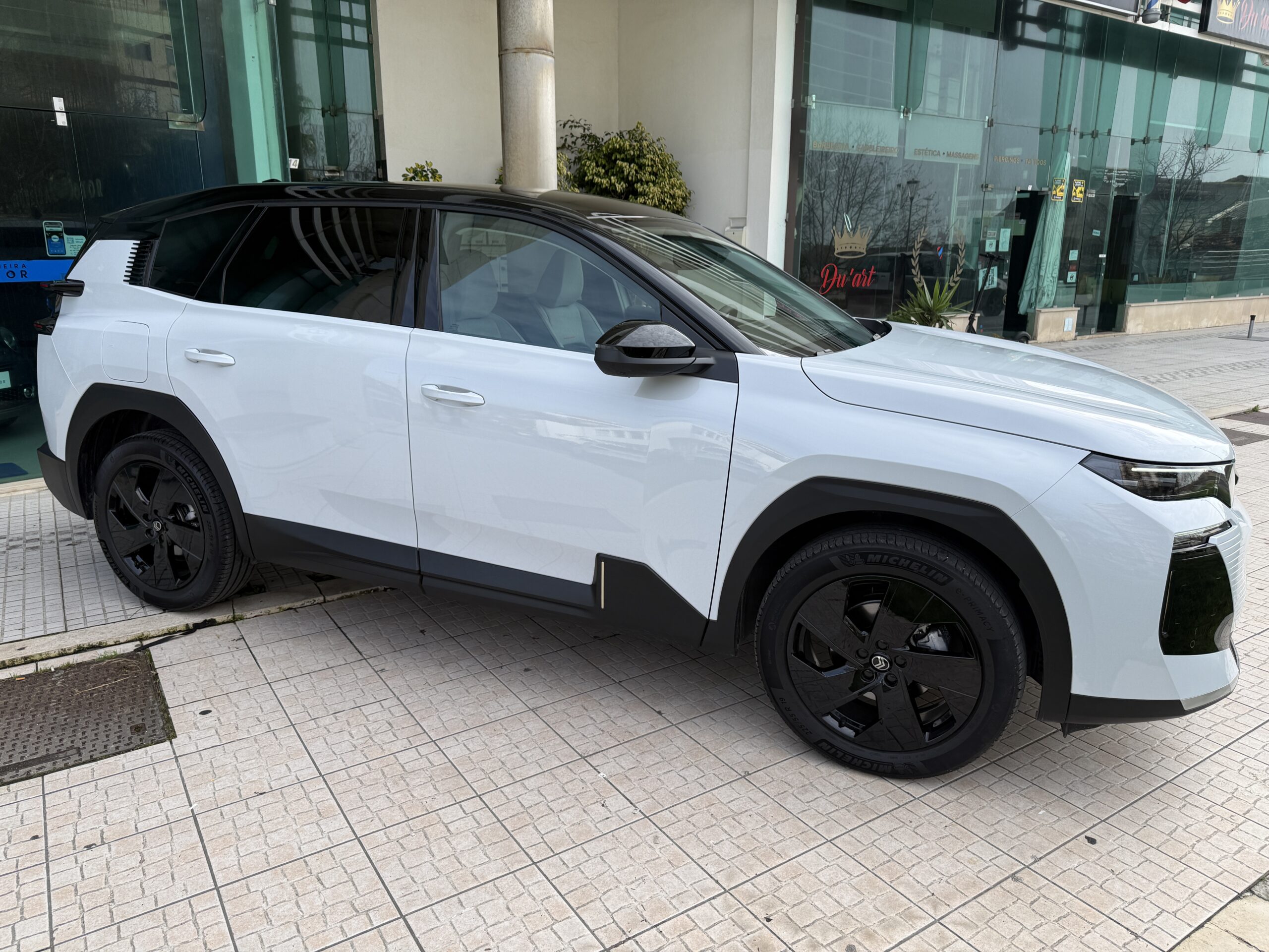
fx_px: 880
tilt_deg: -14.0
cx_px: 634
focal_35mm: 24
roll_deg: +0.5
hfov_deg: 71.6
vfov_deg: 56.8
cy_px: 476
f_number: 1.78
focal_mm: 6.76
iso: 80
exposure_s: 1/1553
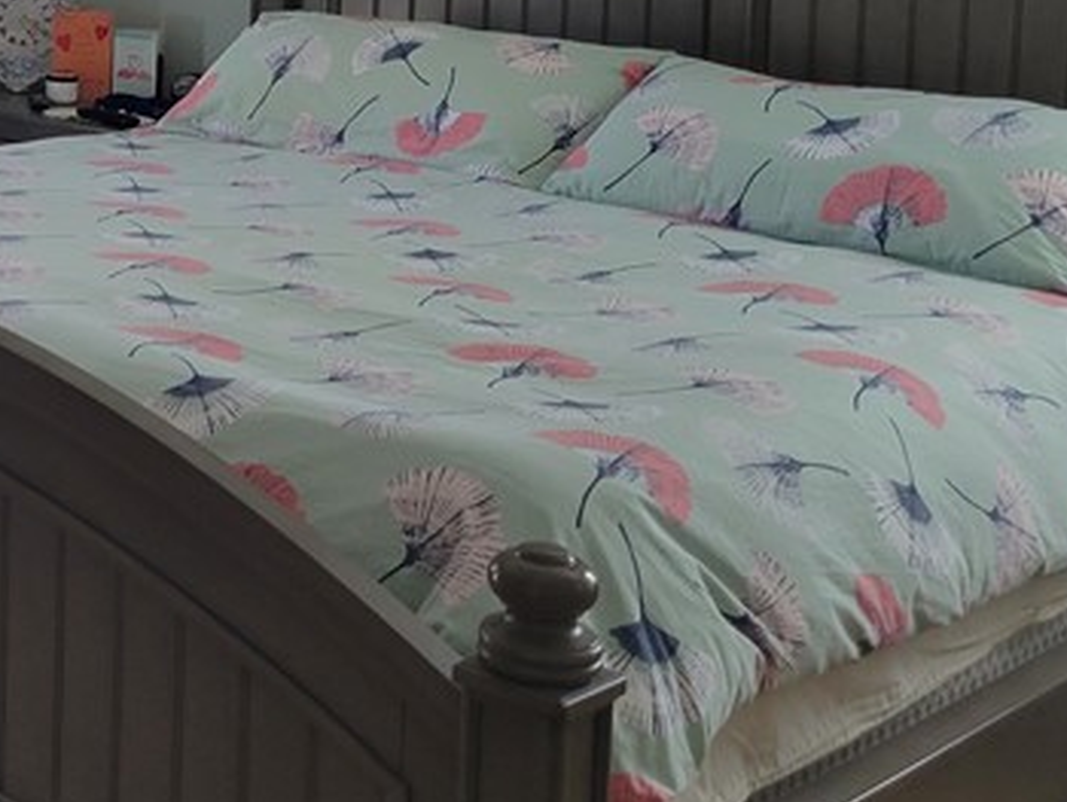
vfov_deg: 18.7
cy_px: -58
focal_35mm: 76
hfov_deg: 23.1
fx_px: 2344
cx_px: -271
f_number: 1.8
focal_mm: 5.4
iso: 100
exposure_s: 1/120
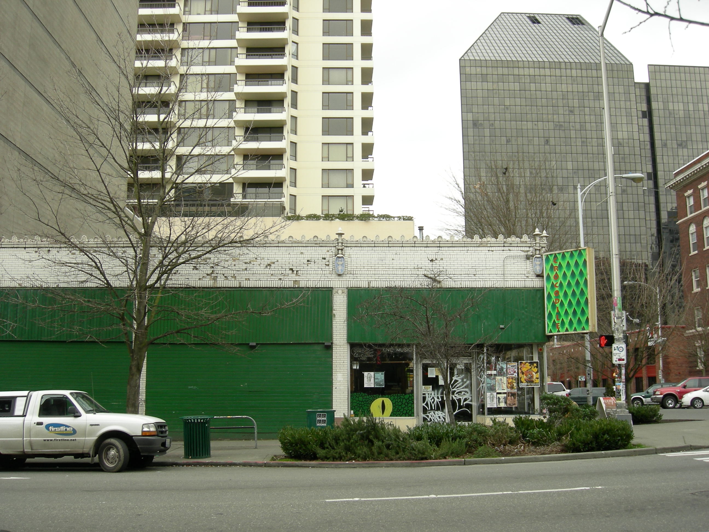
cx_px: 354
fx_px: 737
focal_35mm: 36
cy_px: 266
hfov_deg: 51.4
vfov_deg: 39.7
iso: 64
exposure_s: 1/59
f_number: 3.8
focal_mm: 7.5
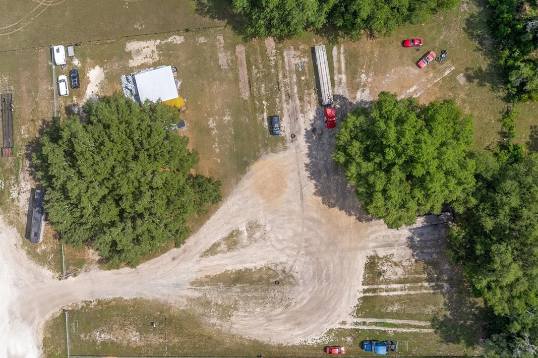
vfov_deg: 39.9
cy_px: 181
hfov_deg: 56.6
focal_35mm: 33
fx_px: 493
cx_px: 205
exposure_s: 1/2000
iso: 120
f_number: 2.8
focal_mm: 8.38
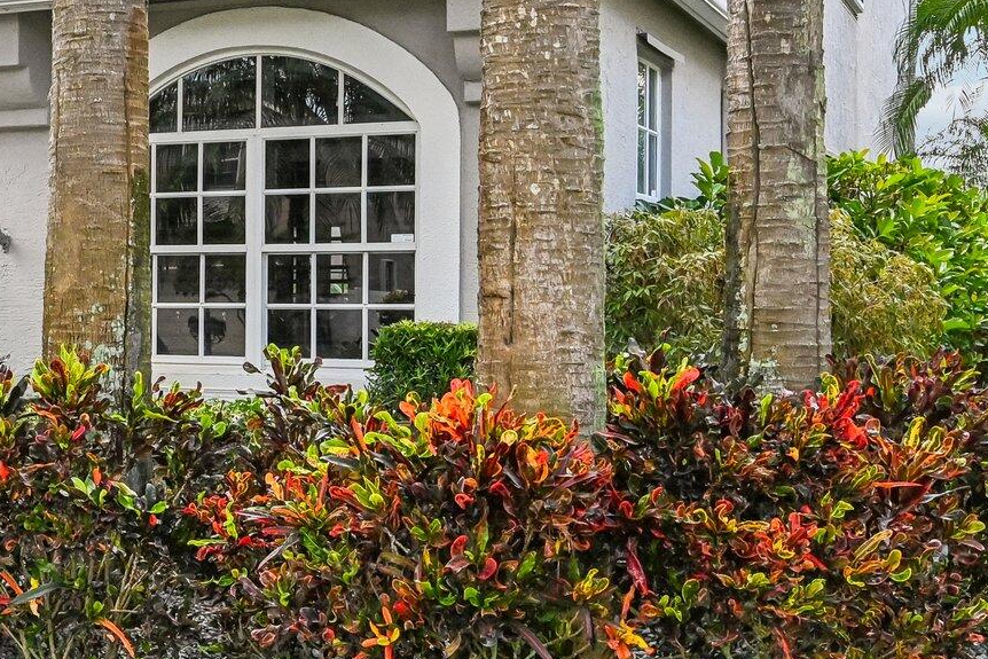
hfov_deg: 32.0
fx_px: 1597
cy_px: 99
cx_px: 30
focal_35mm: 58
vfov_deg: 22.9
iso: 2500
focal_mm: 24.5
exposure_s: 1/1250
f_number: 10
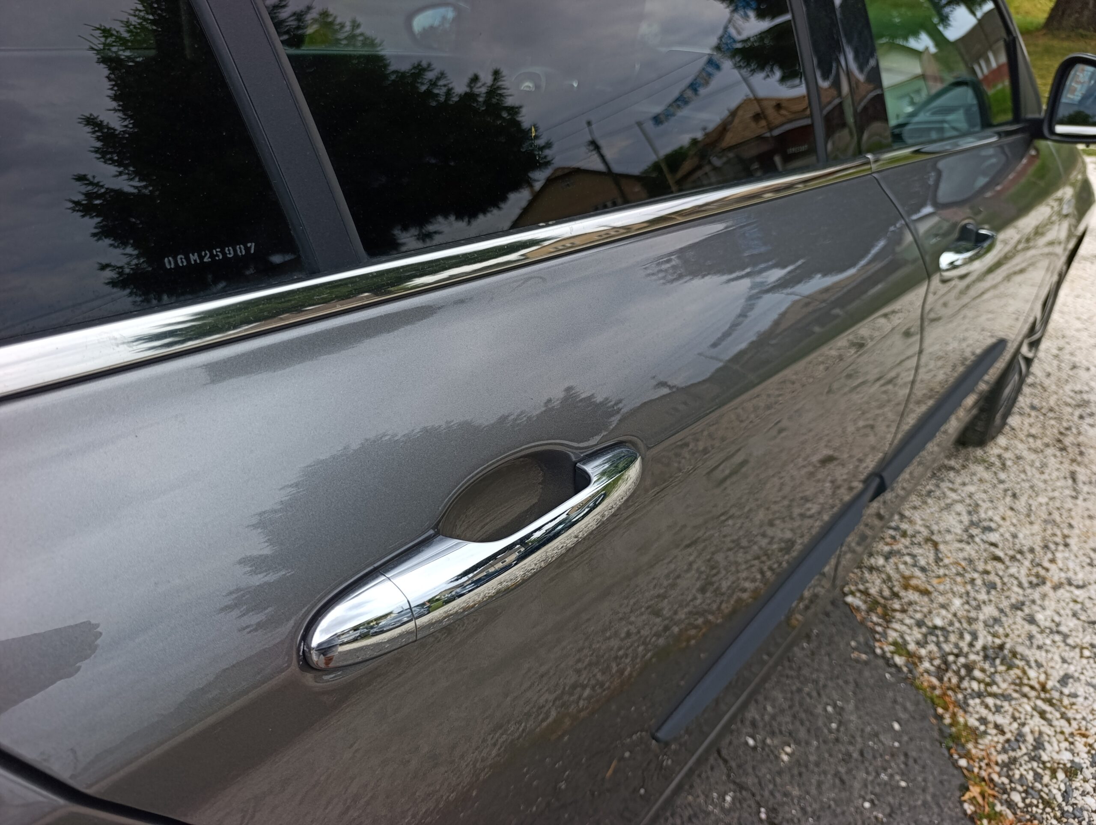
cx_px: 548
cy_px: 412
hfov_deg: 73.8
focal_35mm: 23
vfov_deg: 59.0
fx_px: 729
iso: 50
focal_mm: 6.14
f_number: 1.6
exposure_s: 1/375
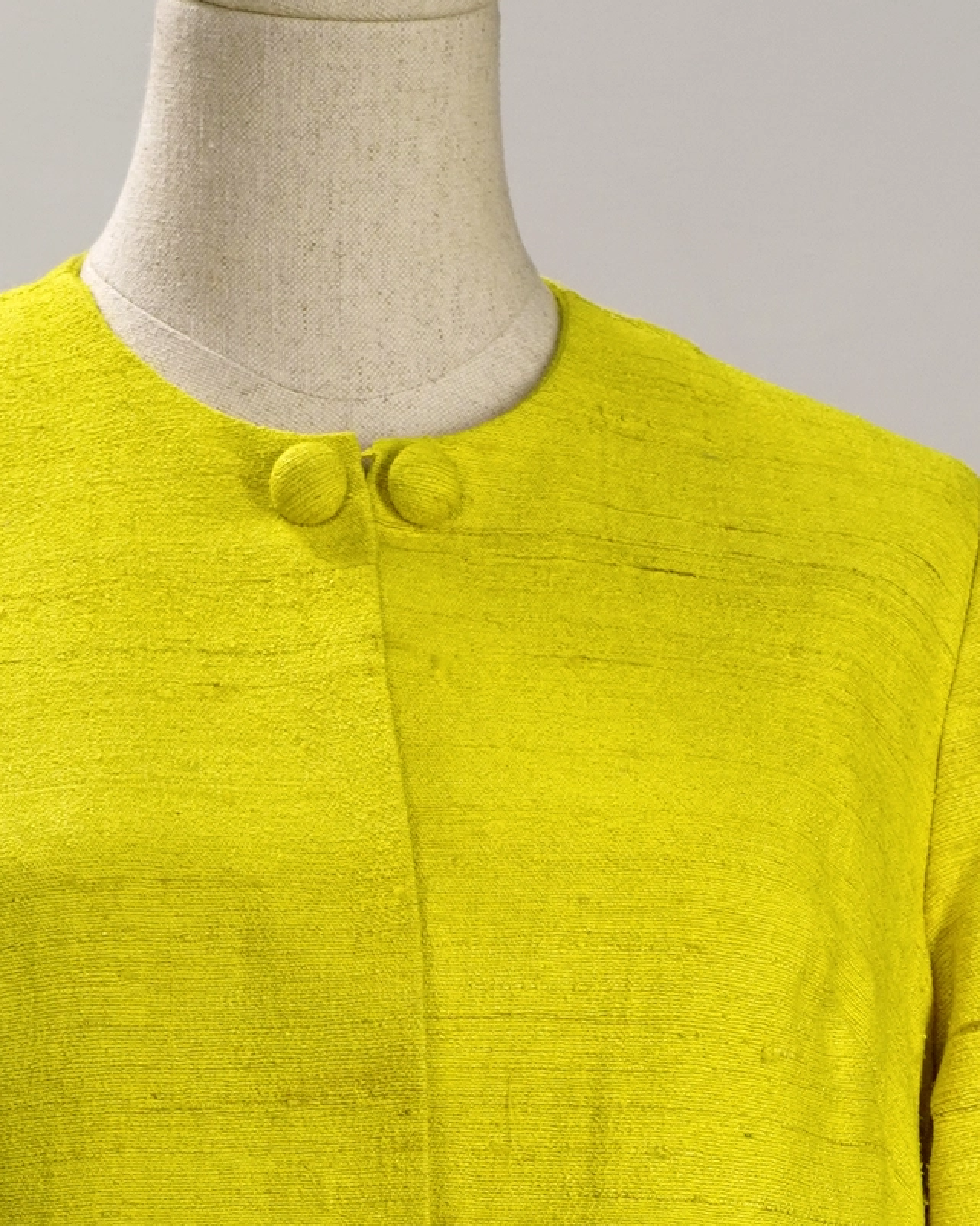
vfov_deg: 11.3
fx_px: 5872
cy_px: 1929
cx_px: 300
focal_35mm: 162
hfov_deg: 9.5
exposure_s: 1/40
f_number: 8
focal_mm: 32
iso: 320
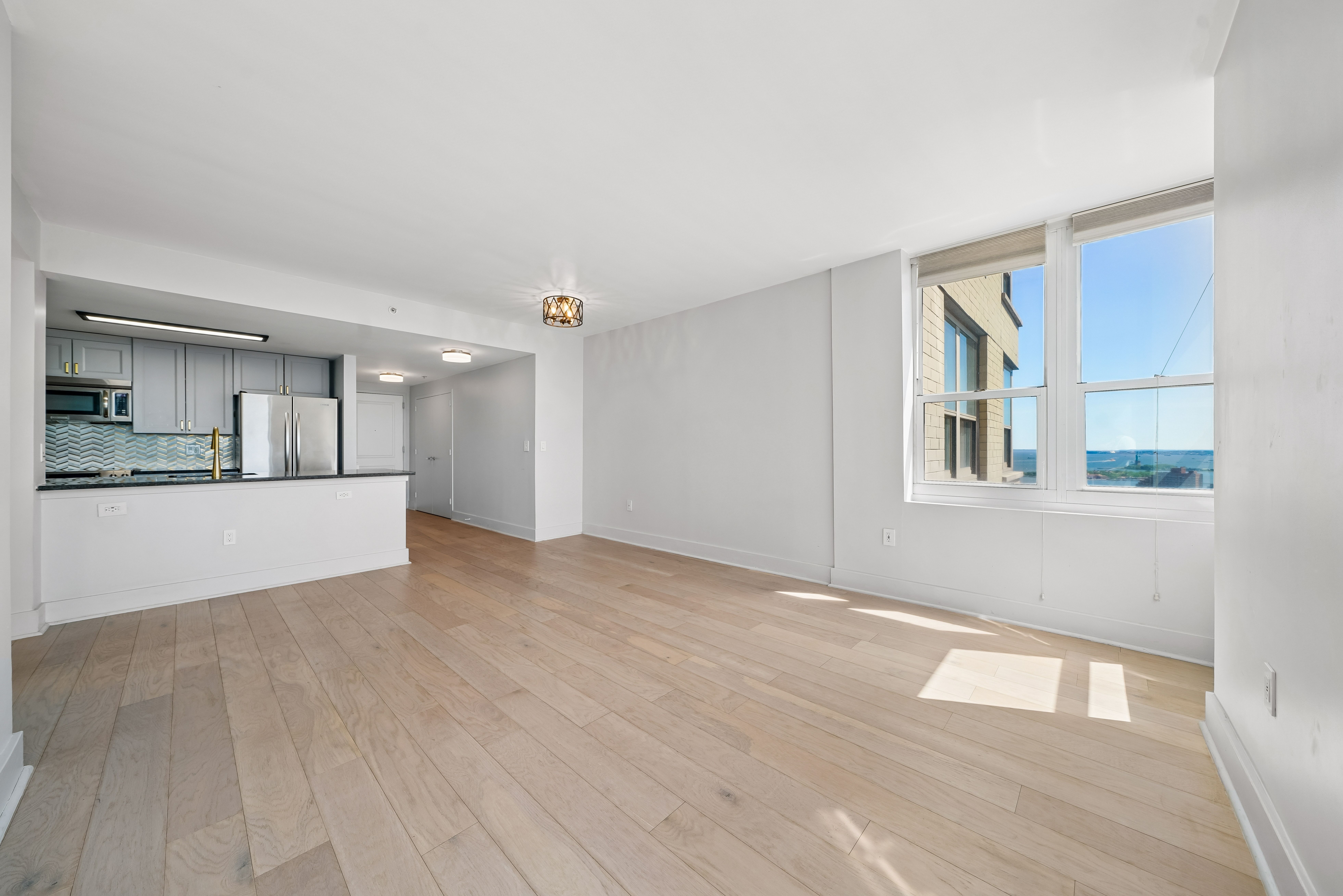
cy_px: 448
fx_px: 448
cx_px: 672
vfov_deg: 90.0
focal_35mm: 12
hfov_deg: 112.6
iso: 100
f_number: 7.1
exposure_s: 1/100
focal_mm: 12
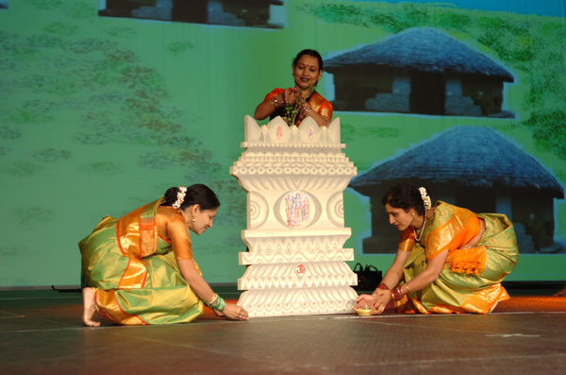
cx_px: 283
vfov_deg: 18.8
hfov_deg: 28.1
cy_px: 188
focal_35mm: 72
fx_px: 1129
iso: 400
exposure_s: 1/50
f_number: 2.8
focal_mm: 48
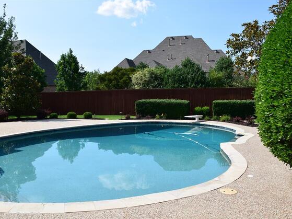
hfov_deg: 55.2
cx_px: 125
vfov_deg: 42.9
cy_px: 110
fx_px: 278
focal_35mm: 33
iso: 400
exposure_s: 1/400
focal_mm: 20
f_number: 11
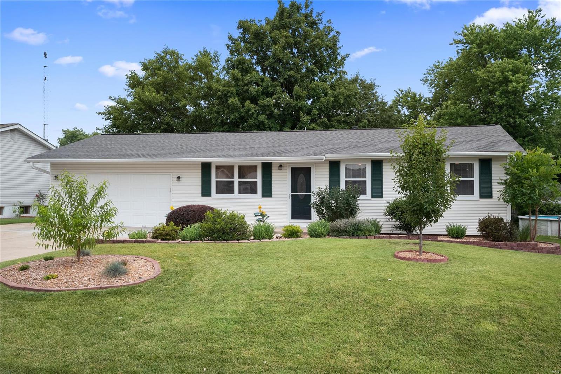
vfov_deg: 43.6
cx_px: 280
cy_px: 187
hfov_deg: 61.9
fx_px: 467
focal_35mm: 30
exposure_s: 1/500
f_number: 8
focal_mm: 15
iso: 400
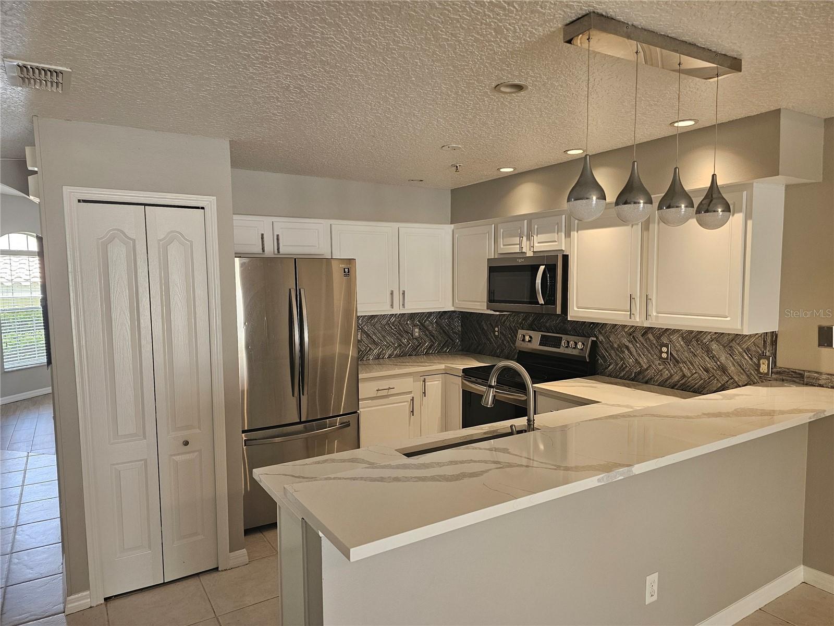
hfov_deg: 73.9
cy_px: 313
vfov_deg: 58.9
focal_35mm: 23
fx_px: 554
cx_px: 417
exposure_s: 1/120
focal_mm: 6.3
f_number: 1.7
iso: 250
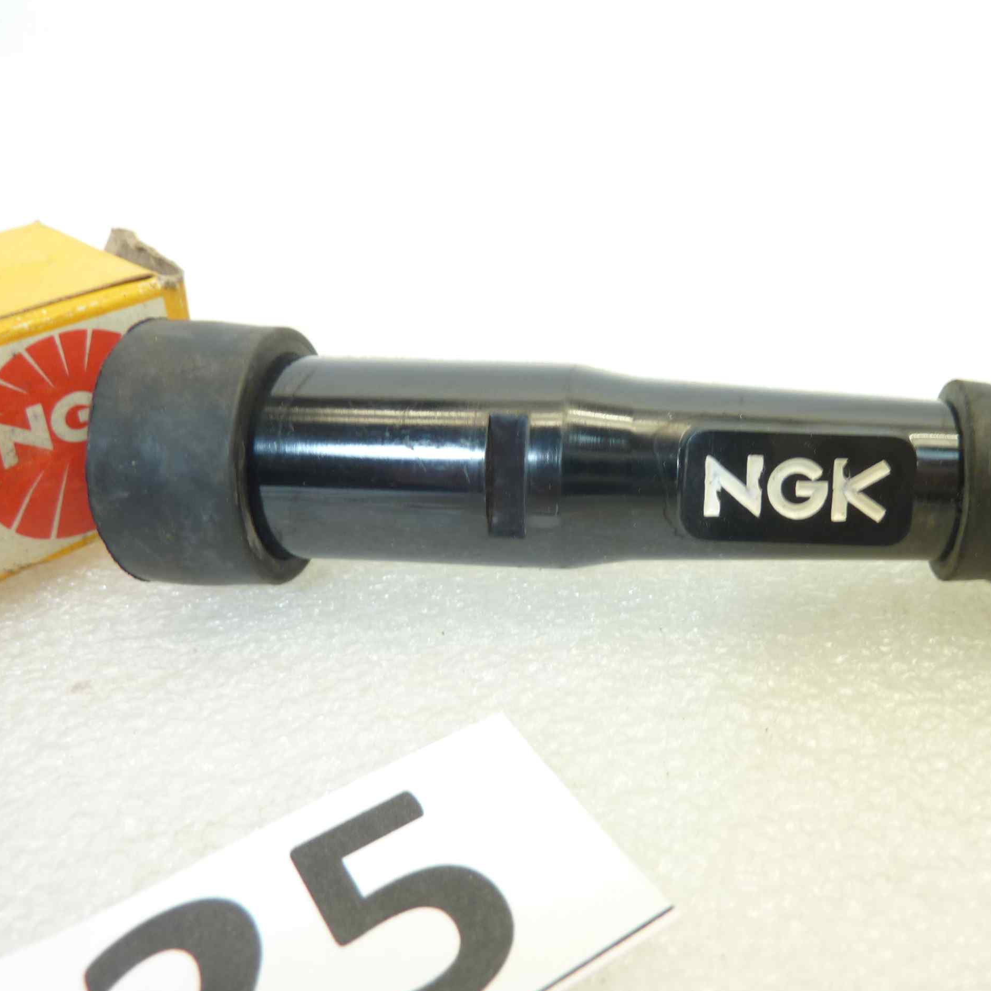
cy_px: 502
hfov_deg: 53.4
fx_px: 972
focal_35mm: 30
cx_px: 628
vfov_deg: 54.0
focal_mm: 4.1
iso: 80
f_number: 3.3
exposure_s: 1/15
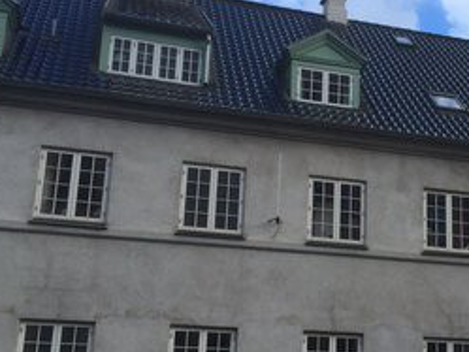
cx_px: 429
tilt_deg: +15.7
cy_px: 202
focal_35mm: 64
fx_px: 868
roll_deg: +0.6
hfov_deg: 28.9
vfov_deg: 22.9
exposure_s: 1/1080
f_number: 2.2
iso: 32
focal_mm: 4.15
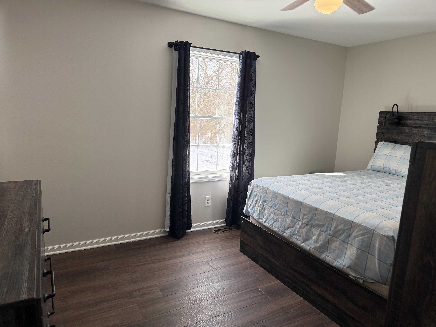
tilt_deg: -9.4
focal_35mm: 24
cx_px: 218
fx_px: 302
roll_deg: -3.7
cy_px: 164
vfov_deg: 56.8
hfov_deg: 71.6
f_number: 1.78
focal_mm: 6.76
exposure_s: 1/228
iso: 200
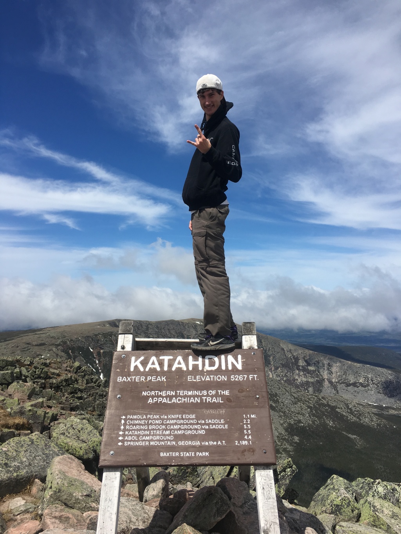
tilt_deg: +4.6
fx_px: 448
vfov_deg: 61.7
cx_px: 200
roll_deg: +0.9
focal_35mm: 29
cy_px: 267
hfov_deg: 48.2
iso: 25
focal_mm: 4.15
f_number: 2.2
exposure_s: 1/2959
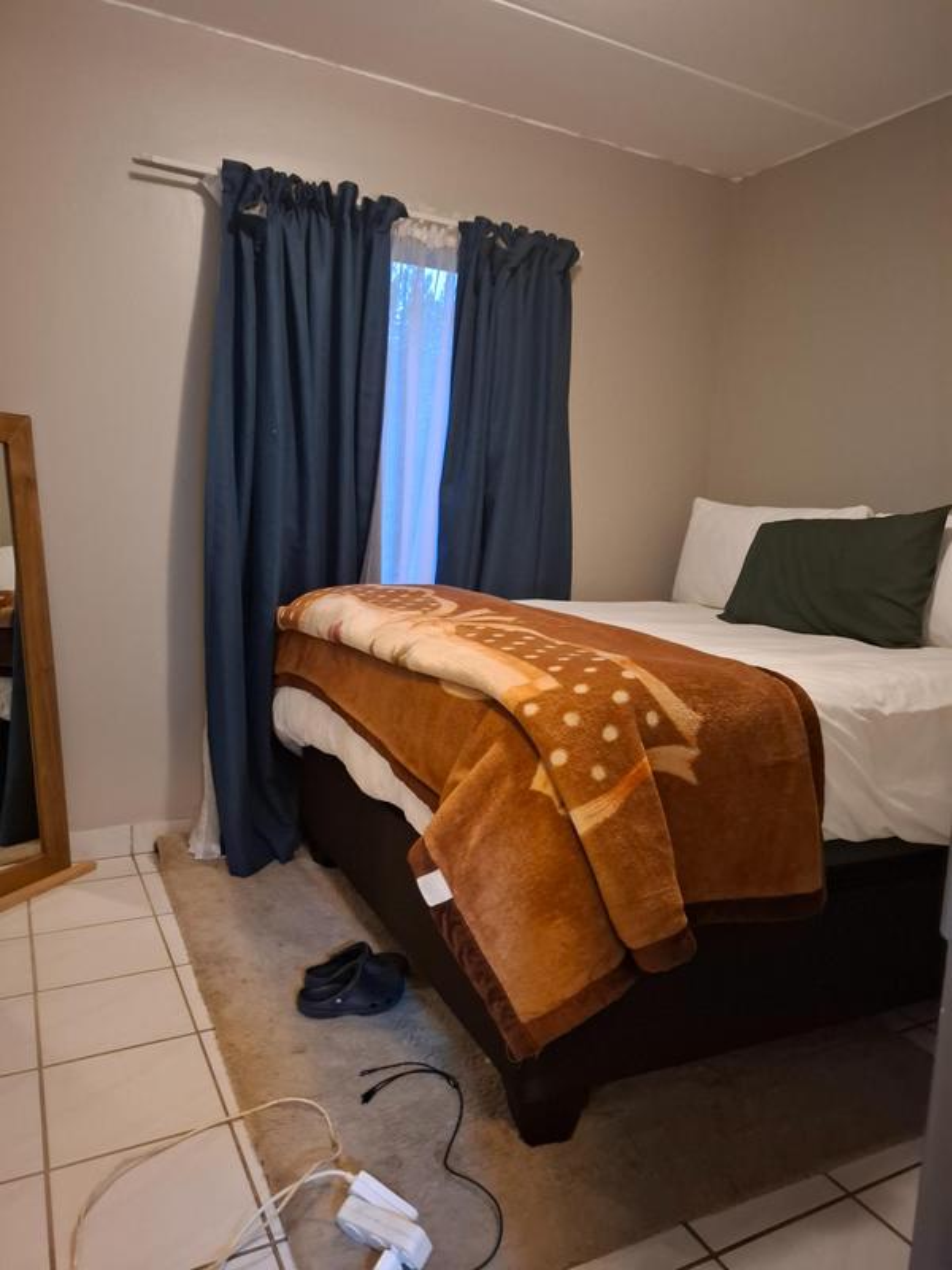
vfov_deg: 73.9
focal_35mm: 23
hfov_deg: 58.9
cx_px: 476
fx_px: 843
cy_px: 635
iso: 800
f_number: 1.8
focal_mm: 5.54
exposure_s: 1/24
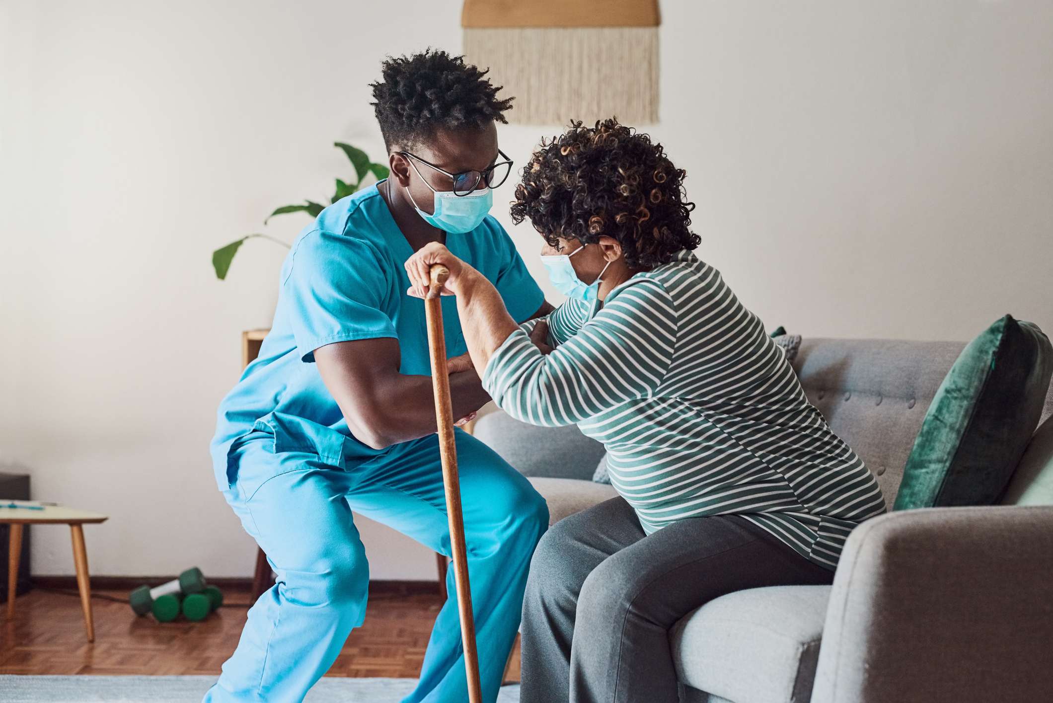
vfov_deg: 27.0
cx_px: 526
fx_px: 1463
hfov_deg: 39.6
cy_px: 352
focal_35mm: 50
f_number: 2.8
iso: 400
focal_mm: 50
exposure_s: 1/1600
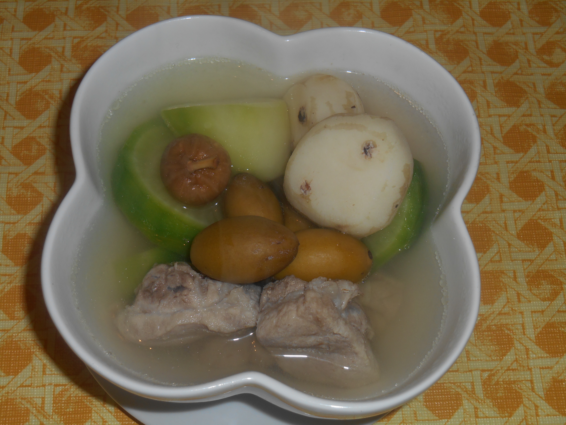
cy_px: 212
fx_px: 997
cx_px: 283
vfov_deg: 24.0
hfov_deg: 31.7
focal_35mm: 61
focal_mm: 10.9
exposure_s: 1/60
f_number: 4.4
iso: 80
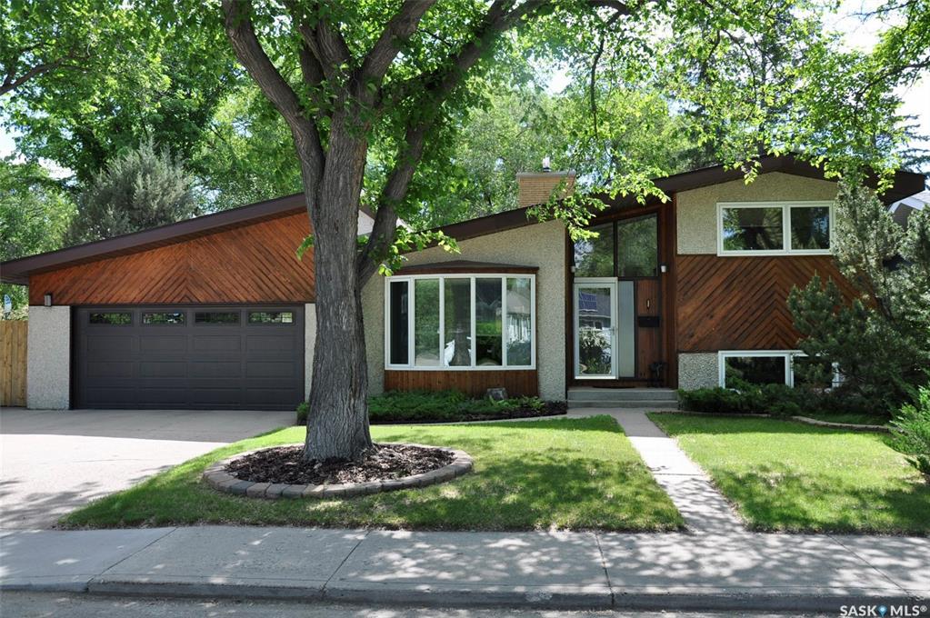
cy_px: 309
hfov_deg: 57.3
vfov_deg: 39.9
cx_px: 465
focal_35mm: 33
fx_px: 852
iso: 200
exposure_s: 1/200
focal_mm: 22
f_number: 7.1
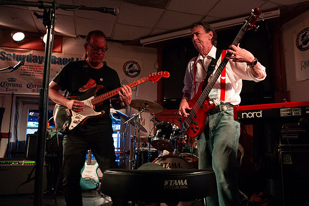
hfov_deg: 67.4
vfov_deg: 47.8
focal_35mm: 27
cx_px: 160
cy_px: 110
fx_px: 232
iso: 6400
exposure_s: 1/80
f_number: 6.3
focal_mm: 24
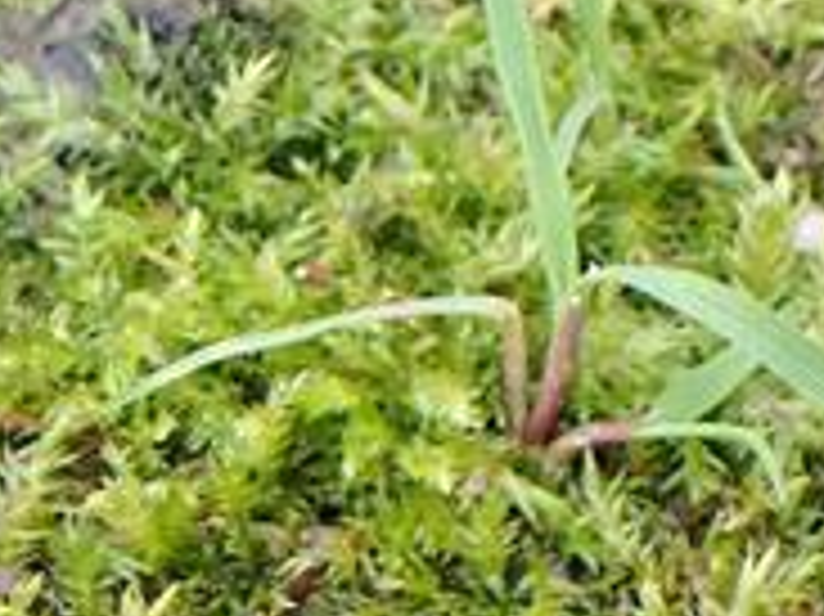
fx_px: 2498
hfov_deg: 17.3
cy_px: 764
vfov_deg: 13.6
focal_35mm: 105
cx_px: -308
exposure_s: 1/125
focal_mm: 5.5
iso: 200
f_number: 2.3
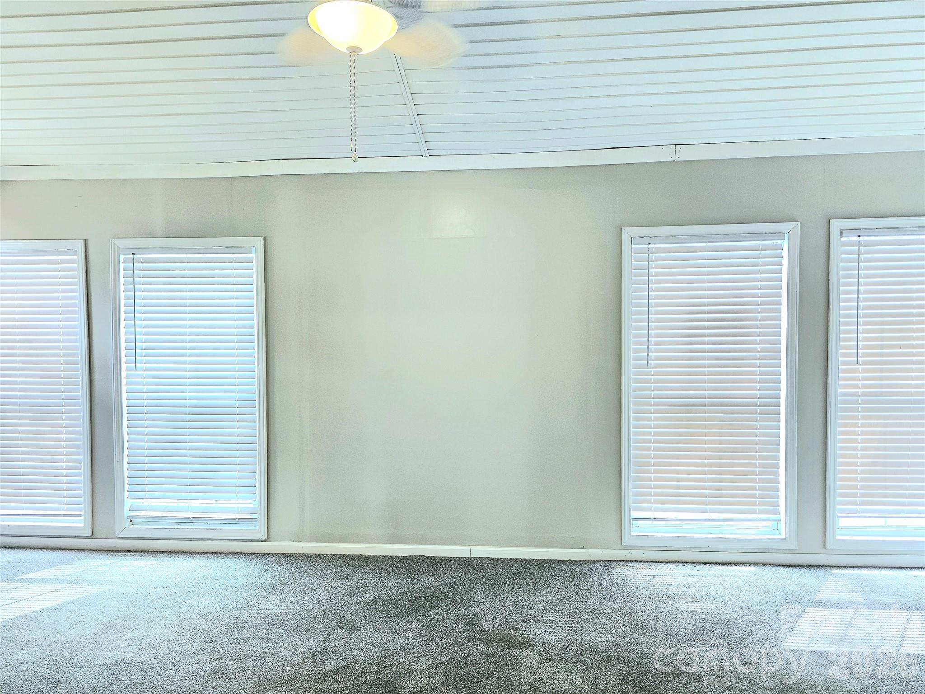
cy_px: 347
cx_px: 462
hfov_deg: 73.9
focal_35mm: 23
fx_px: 615
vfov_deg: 58.9
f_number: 1.7
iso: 200
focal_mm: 6.3
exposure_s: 1/120
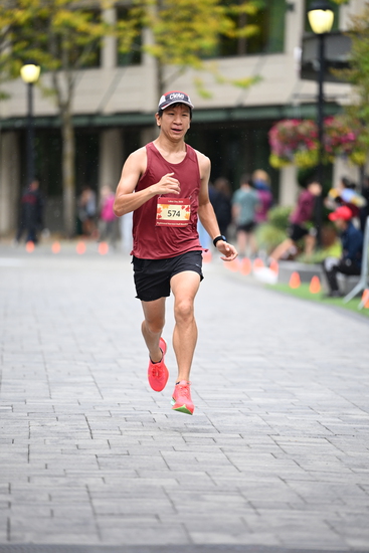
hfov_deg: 6.9
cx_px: 184
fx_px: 3073
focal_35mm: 200
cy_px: 276
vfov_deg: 10.3
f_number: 2.8
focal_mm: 200
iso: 1250
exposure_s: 1/1600
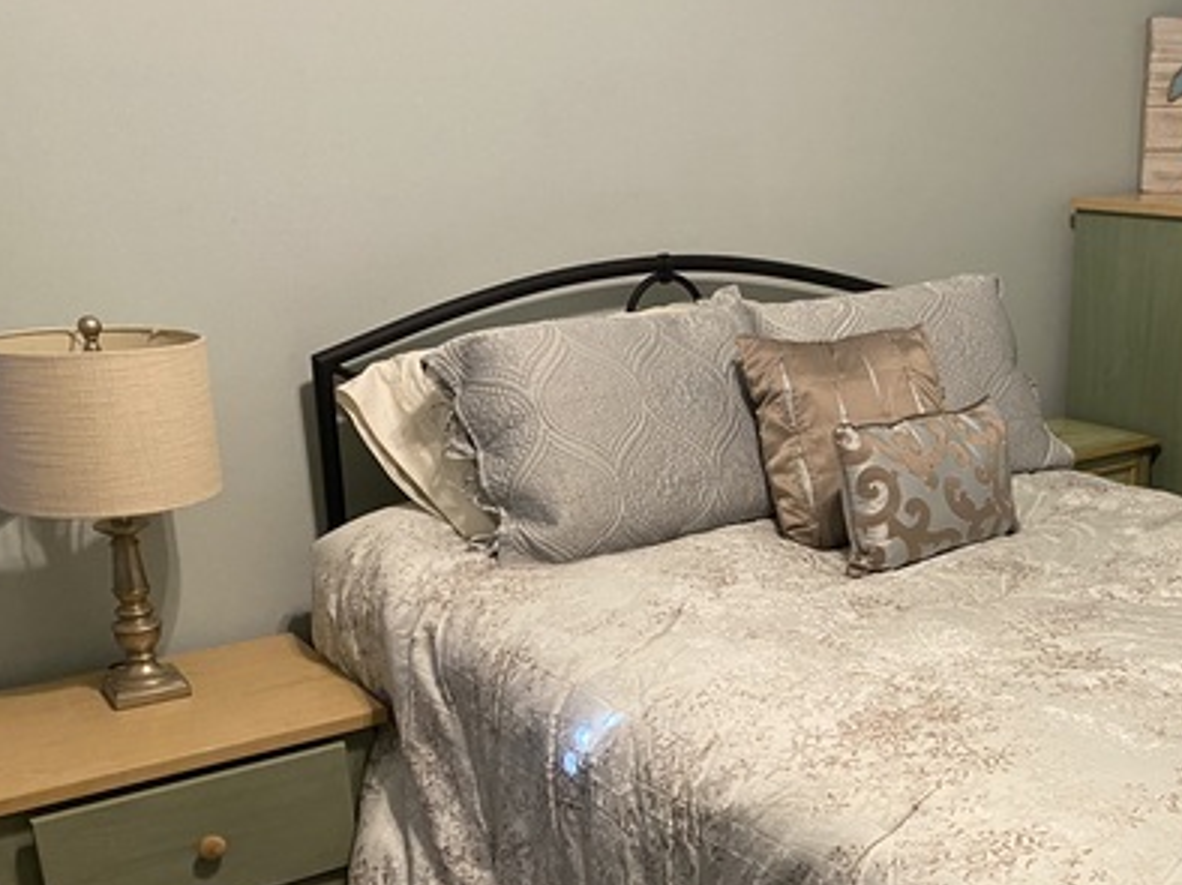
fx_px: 1502
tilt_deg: -19.3
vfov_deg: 32.5
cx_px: 920
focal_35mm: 44
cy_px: 618
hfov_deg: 41.4
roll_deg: +0.1
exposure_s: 1/60
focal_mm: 4.25
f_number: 1.8
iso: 320
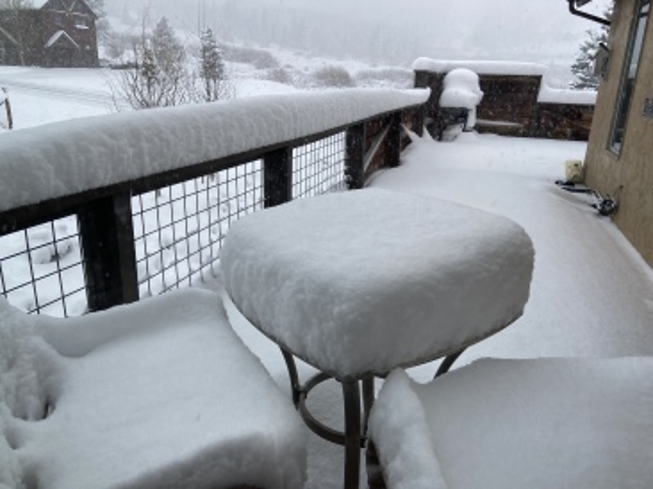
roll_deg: -1.8
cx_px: 326
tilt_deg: -17.9
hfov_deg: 67.3
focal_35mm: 26
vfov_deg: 53.0
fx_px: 490
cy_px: 244
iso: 80
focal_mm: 4.25
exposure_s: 1/120
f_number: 1.8
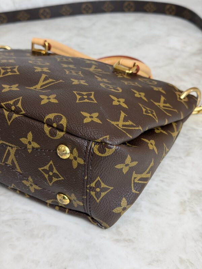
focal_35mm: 48
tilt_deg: -34.7
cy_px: 134
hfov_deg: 30.3
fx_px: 373
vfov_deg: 39.7
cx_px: 101
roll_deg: +4.1
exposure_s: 1/60
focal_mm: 6.76
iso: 50
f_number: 1.78
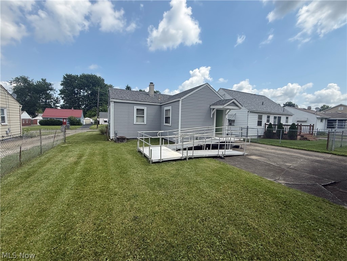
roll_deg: -2.0
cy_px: 130
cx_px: 174
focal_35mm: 14
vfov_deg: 85.7
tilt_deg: -3.3
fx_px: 140
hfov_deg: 102.1
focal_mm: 2.22
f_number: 2.2
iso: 50
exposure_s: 1/1534
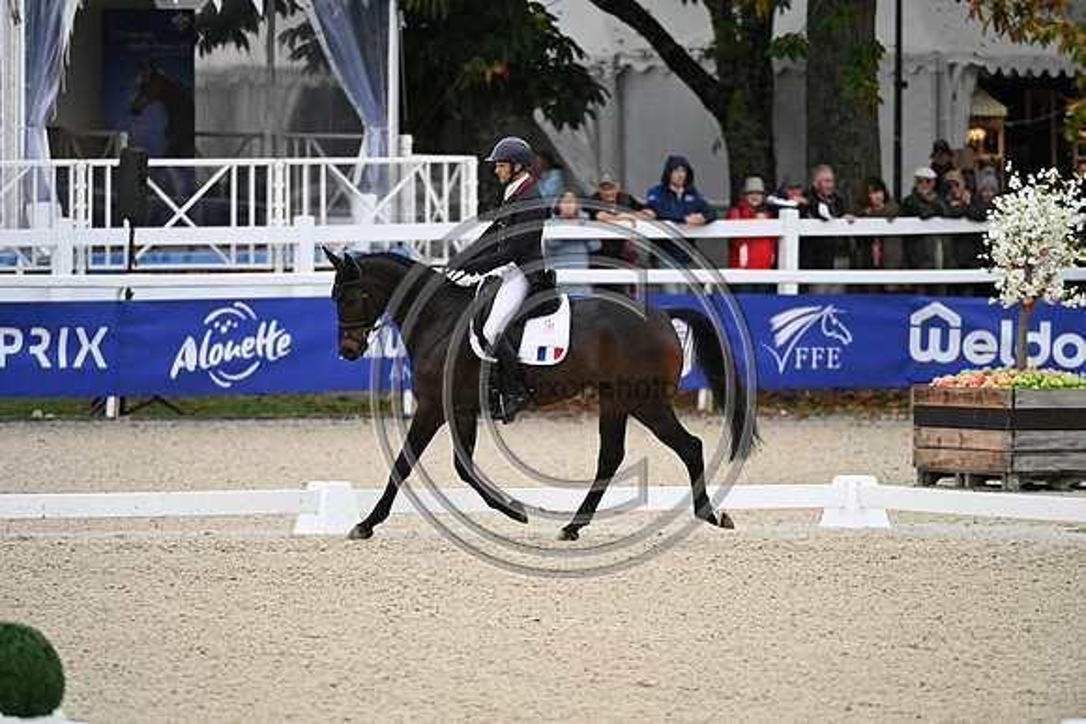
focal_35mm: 400
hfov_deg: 5.2
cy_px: 362
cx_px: 543
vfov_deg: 3.4
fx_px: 12069
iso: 2500
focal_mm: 400
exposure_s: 1/1250
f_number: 4.5
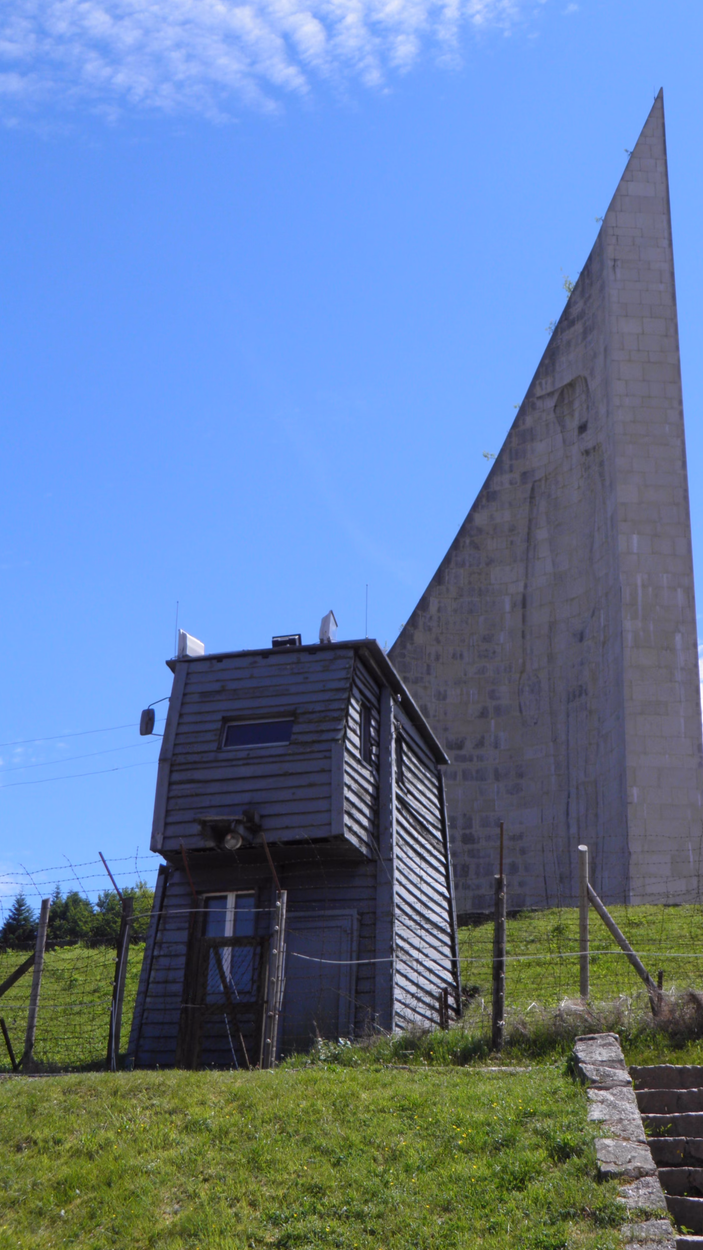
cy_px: 626
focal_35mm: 43
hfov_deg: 27.6
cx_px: 454
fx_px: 1425
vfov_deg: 47.4
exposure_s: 1/250
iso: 50
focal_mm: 7.1
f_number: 5.7
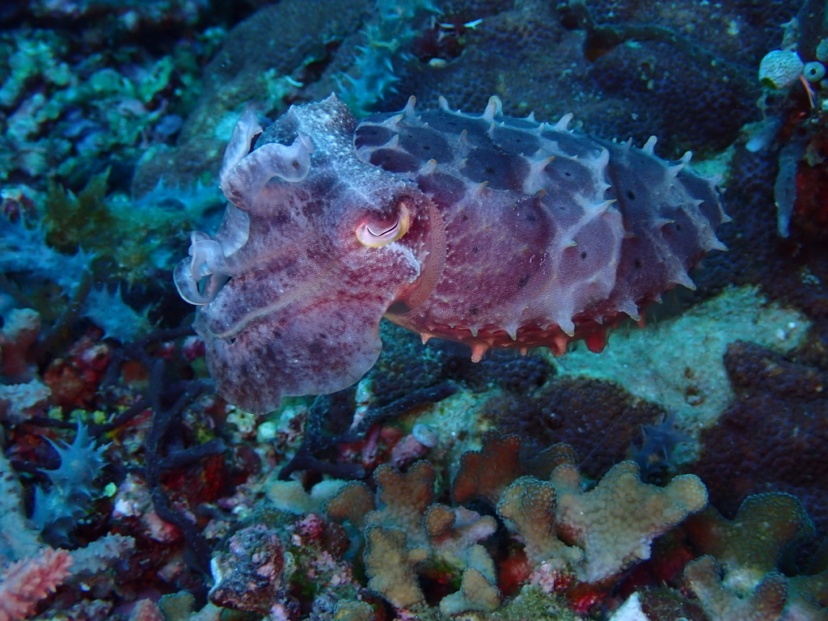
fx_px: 1387
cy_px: 310
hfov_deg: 33.2
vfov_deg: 25.2
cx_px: 414
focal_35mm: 58
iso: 200
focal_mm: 10.35
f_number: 5
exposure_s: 1/160
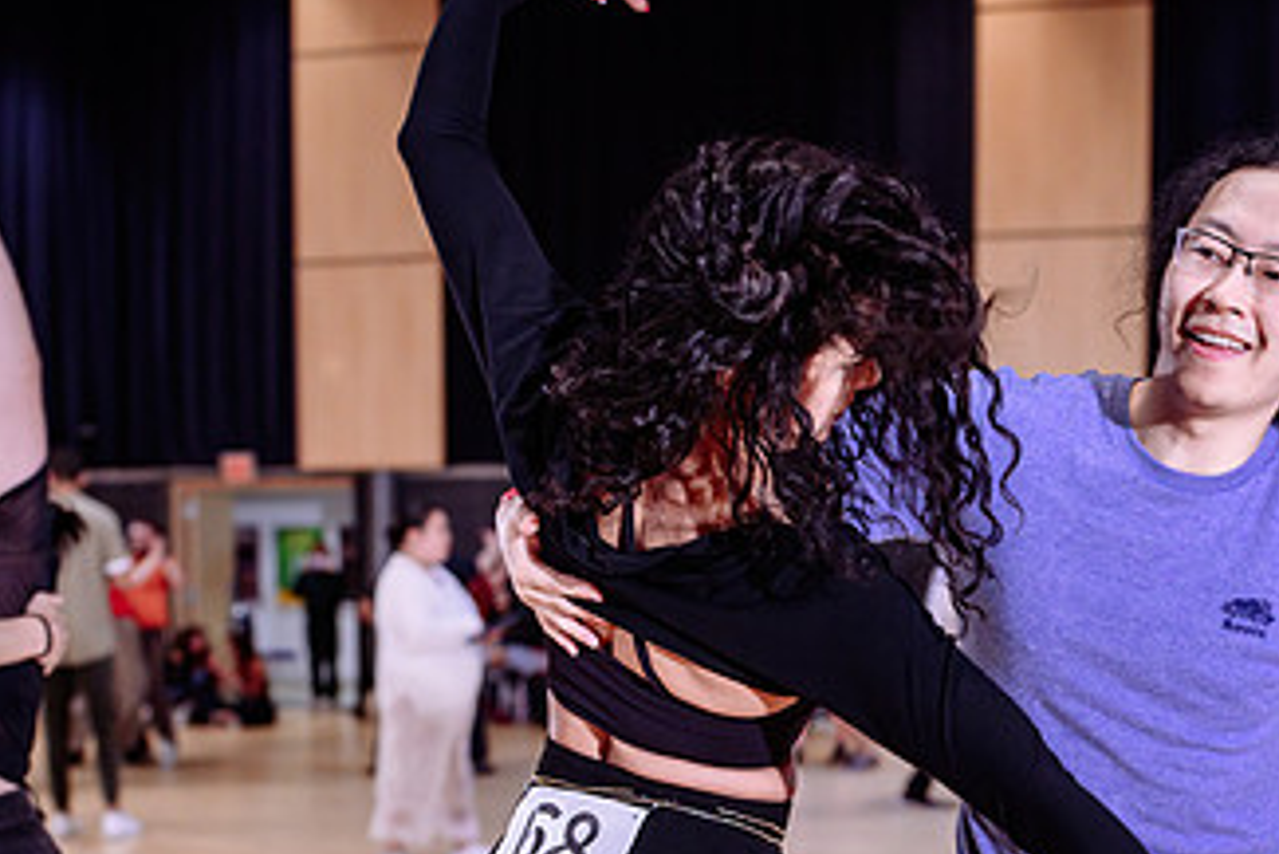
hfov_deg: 39.3
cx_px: 815
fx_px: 1777
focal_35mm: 50
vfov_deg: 26.4
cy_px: 714
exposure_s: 1/250
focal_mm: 28
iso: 1250
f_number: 2
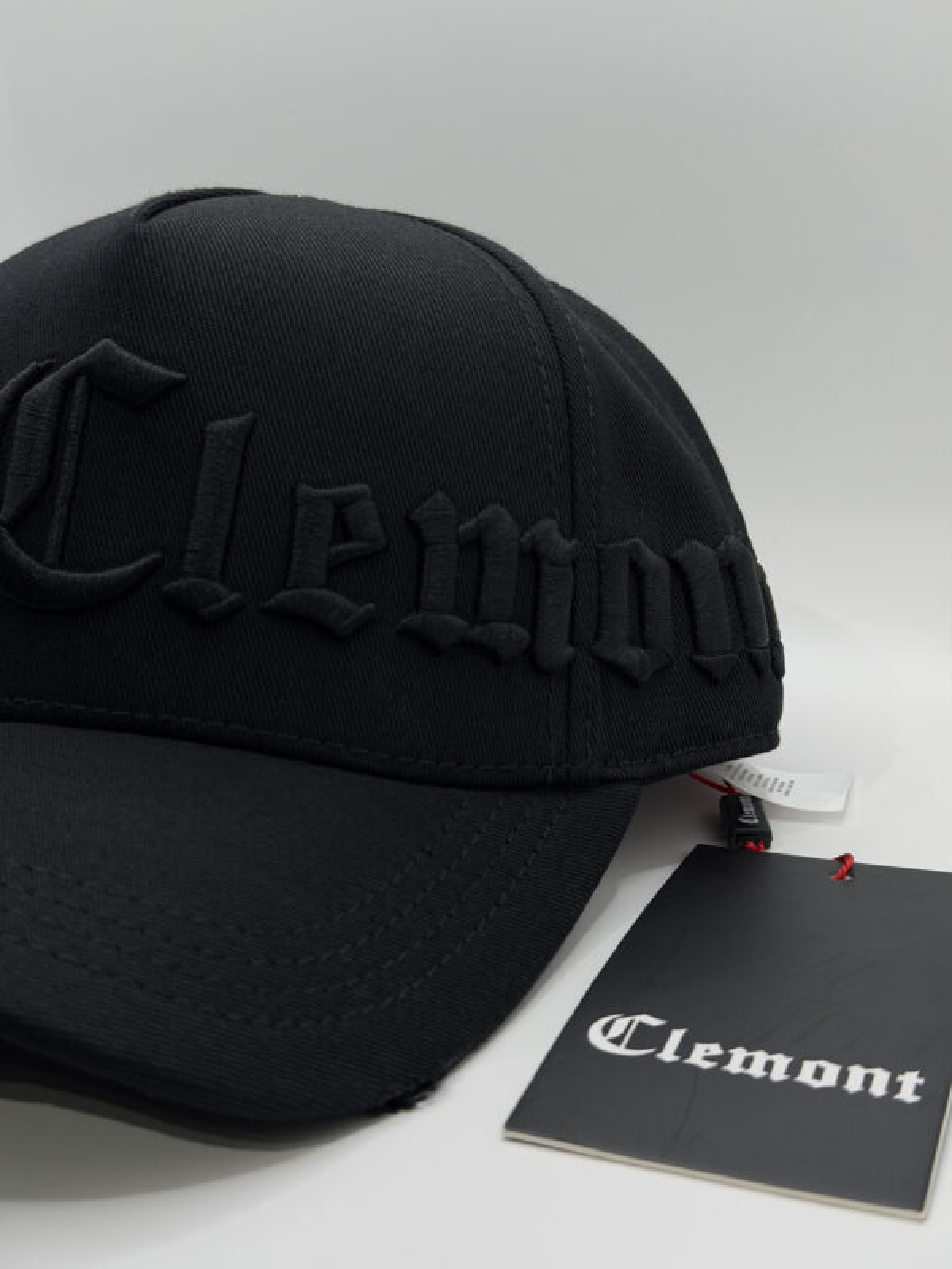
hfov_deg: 30.3
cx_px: 476
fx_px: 1760
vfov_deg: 39.7
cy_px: 634
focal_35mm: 48
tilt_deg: -14.1
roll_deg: -0.8
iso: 64
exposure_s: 1/434
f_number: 1.78
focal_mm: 6.76
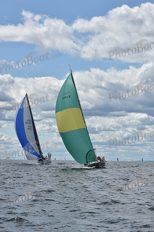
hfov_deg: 12.1
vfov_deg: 18.1
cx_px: 85
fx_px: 725
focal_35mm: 113
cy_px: 120
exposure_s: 1/800
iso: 250
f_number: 11
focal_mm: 100
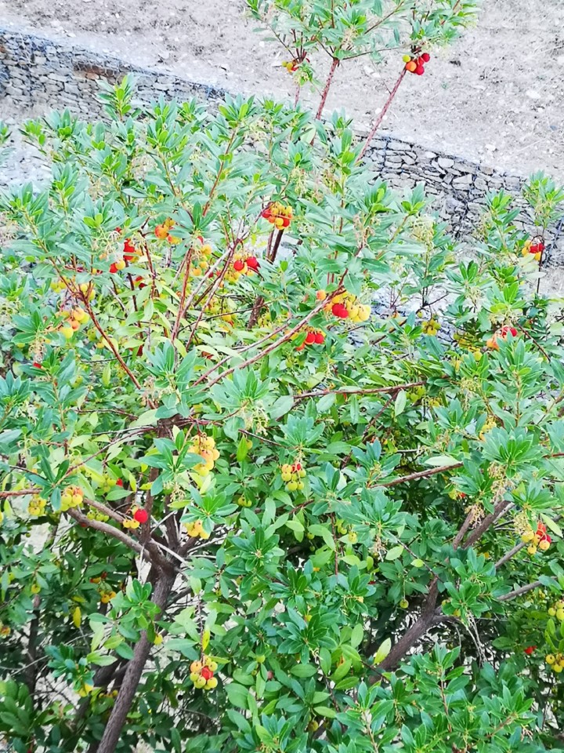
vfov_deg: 29.8
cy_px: 376
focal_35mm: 65
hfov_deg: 22.6
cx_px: 282
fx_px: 1412
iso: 160
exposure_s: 1/100
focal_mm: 3.95
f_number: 1.8
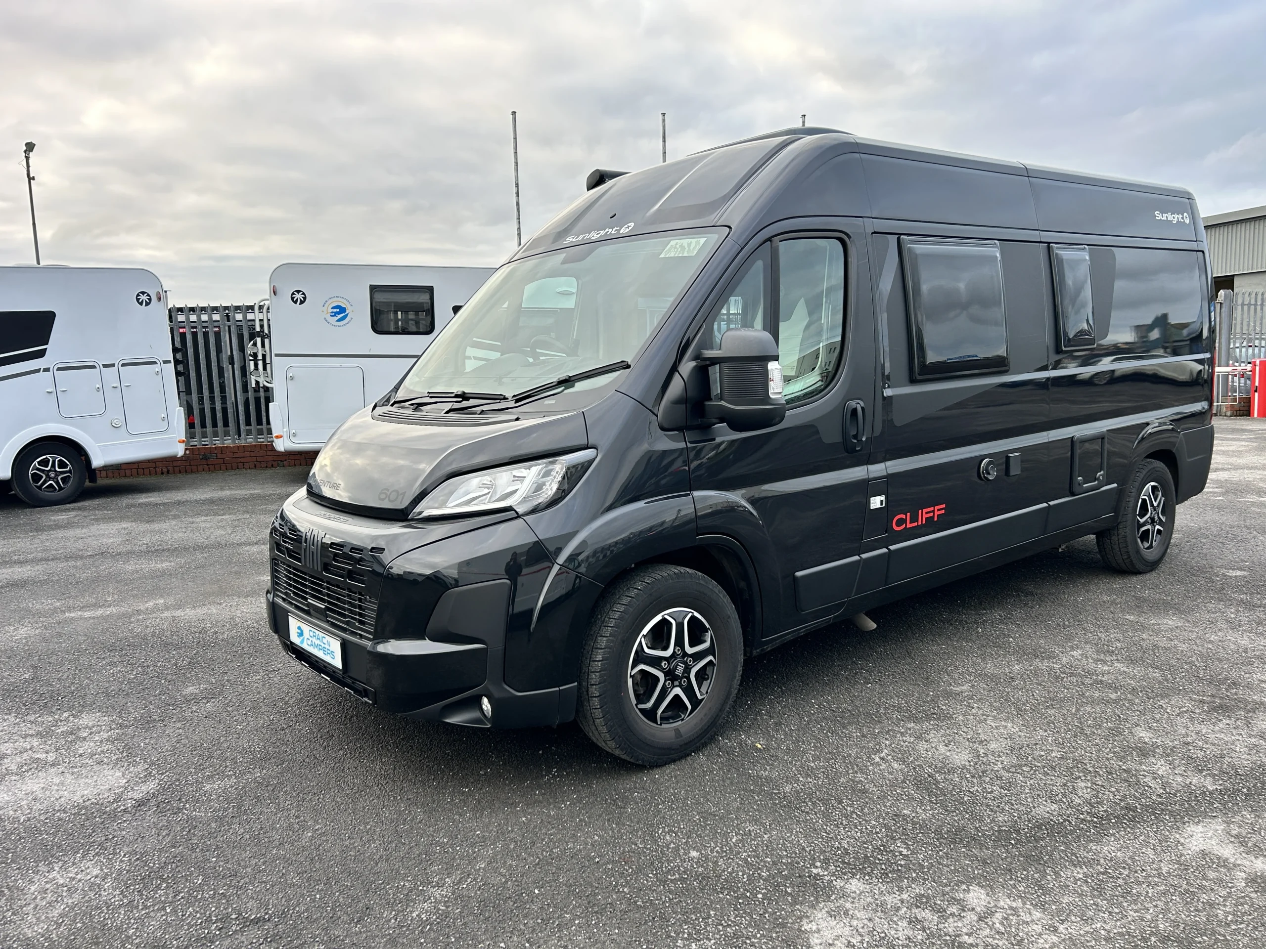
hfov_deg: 67.3
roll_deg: +1.2
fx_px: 951
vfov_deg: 53.1
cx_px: 633
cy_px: 474
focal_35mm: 26
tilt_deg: -7.5
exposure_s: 1/270
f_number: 1.5
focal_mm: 5.7
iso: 40
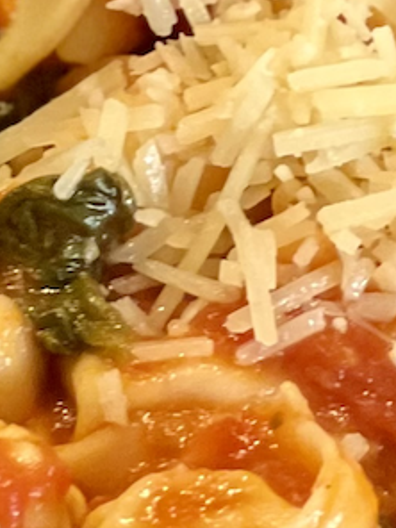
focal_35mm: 347
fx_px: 5293
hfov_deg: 4.3
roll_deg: +1.6
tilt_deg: -33.6
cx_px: 482
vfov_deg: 5.6
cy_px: -293
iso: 250
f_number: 2.8
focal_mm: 9
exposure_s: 1/40
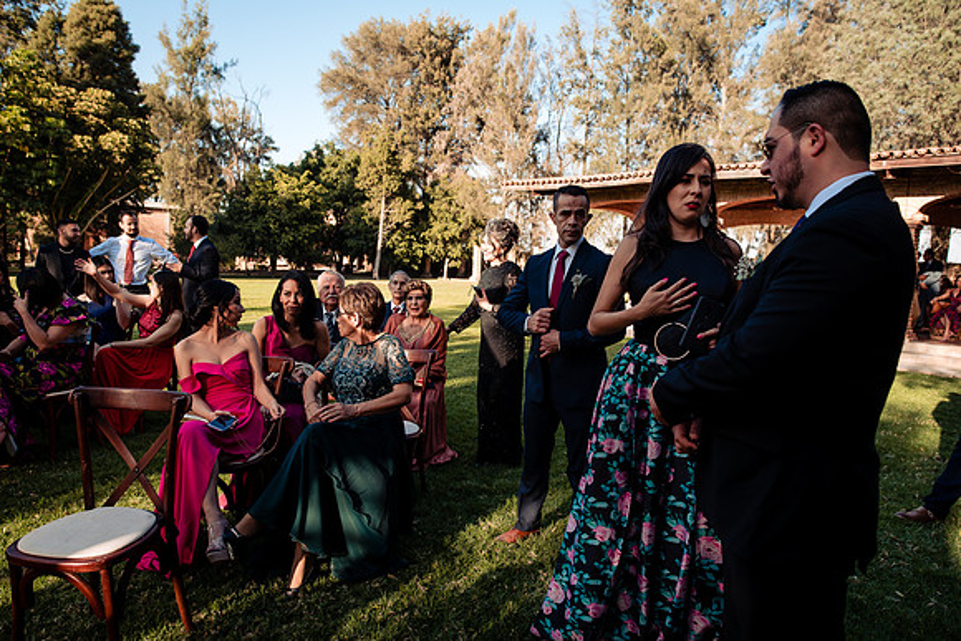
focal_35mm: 24
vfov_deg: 53.2
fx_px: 641
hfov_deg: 73.7
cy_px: 320
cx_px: 480
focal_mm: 24
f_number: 4
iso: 125
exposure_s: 1/320
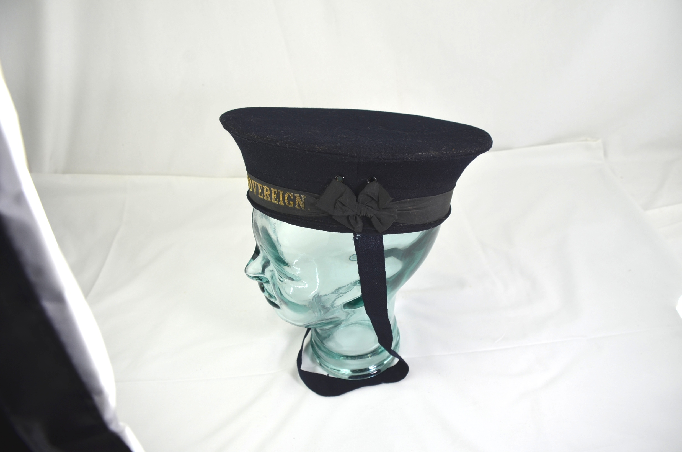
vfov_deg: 47.7
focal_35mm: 27
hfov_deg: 67.5
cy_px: 226
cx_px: 341
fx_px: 510
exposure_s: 1/160
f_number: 6.3
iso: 200
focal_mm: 18
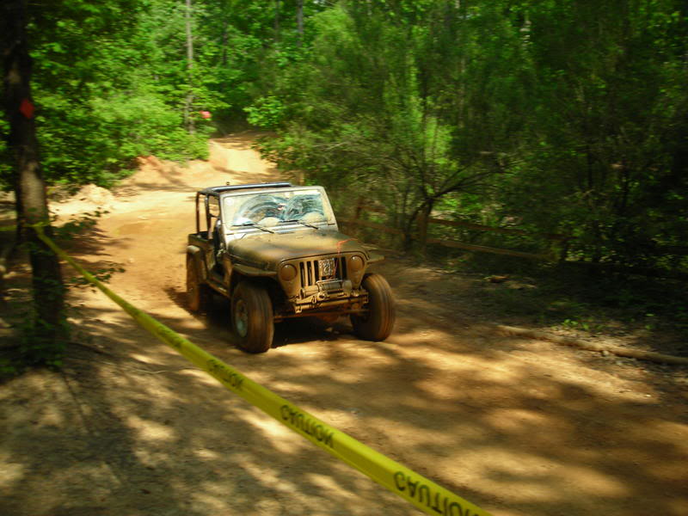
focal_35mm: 38
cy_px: 258
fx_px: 755
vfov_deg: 37.7
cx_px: 344
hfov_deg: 49.0
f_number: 6.4
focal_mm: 6.3
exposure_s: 1/122
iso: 95
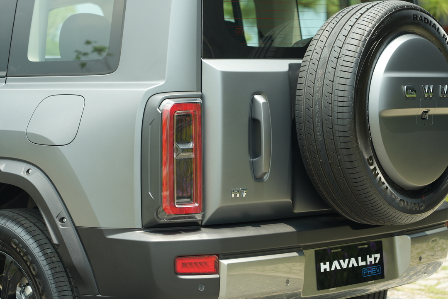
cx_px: 224
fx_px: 1282
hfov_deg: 19.8
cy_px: 150
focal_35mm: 103
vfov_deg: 13.3
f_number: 4
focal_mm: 103
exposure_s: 1/125
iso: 100
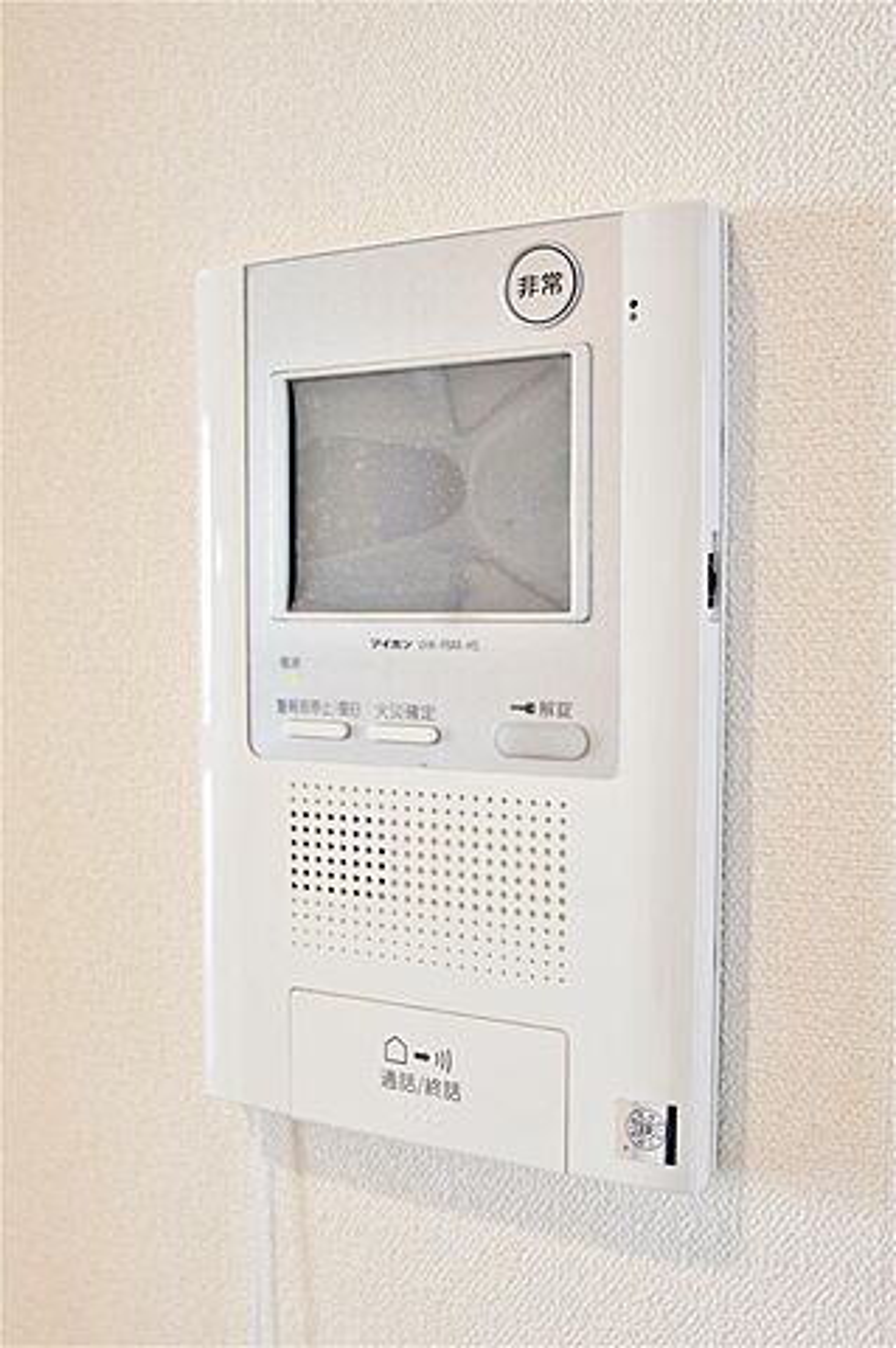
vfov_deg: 53.2
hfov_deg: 36.8
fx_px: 1347
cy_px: 674
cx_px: 448
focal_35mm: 36
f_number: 4.5
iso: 250
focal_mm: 24
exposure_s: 1/40
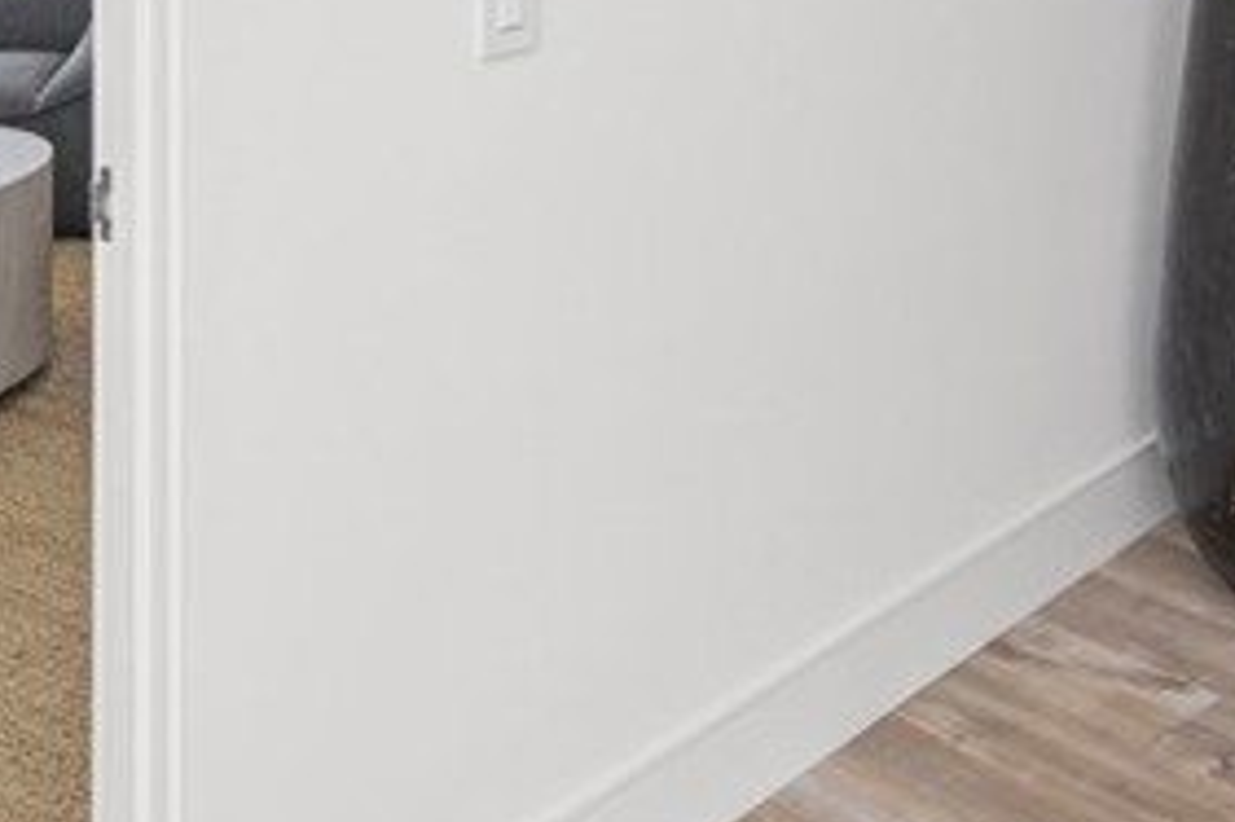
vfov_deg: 19.7
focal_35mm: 62
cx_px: 1156
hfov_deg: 30.7
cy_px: -325
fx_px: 2126
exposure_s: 1/100
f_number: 9
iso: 200
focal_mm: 17
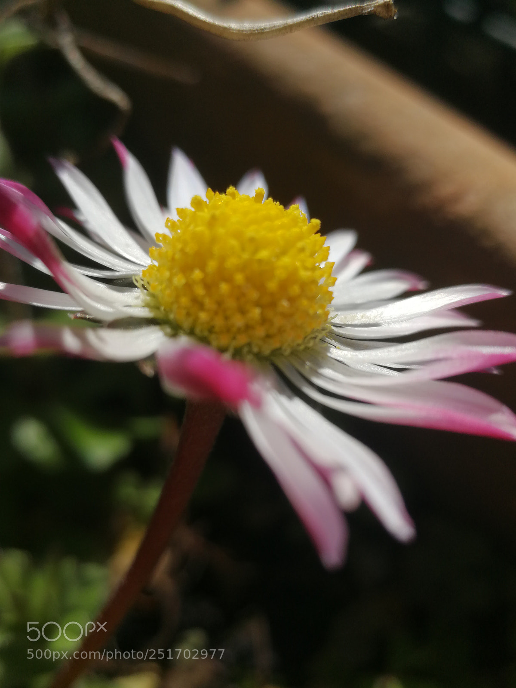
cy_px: 344
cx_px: 258
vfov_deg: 65.3
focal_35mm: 27
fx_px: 537
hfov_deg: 51.4
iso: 50
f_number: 2.2
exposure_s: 1/2008
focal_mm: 3.95
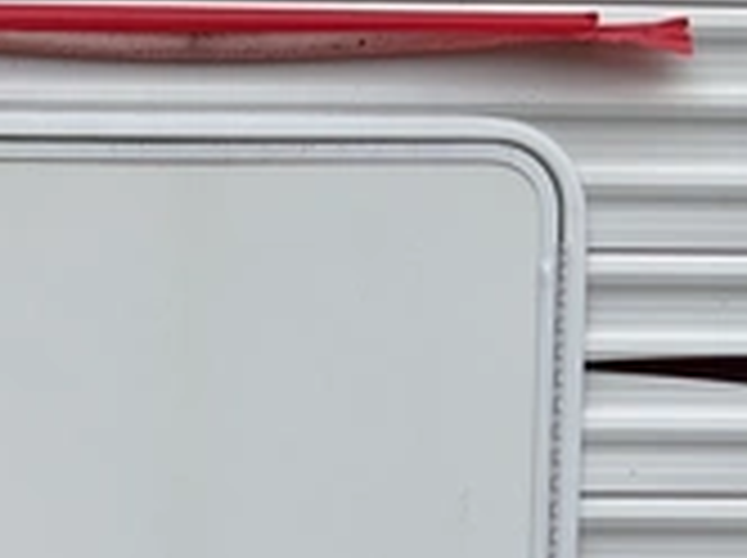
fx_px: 1508
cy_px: 634
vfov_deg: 19.9
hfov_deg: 26.8
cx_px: 63
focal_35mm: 70
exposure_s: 1/978
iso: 25
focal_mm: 3
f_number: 1.8
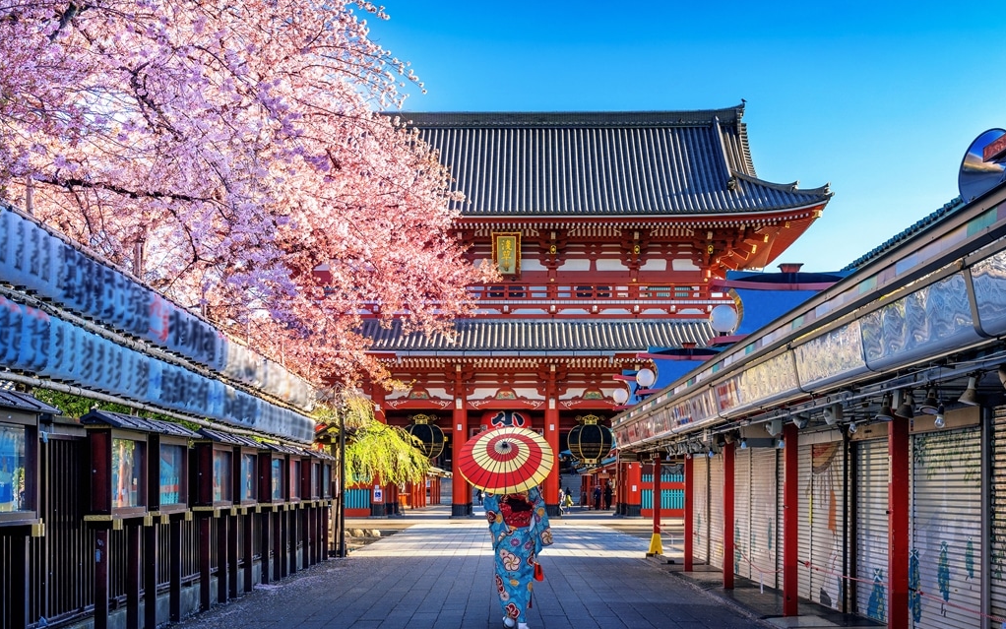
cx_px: 502
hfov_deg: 44.4
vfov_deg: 28.6
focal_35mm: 45
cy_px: 320
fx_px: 1234
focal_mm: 44
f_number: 9
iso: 100
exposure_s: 1/80
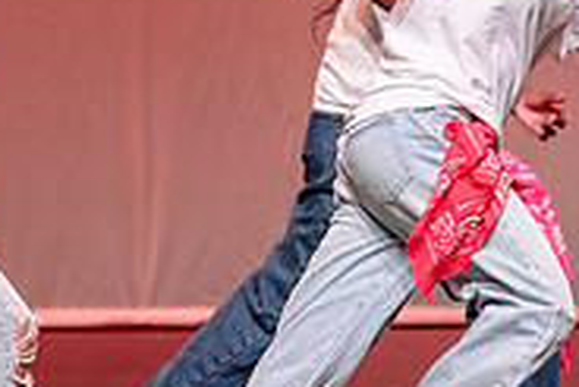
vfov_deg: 2.3
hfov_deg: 3.4
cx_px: 488
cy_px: 54
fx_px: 9609
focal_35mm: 597
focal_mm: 160
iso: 1250
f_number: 2.8
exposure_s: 1/500
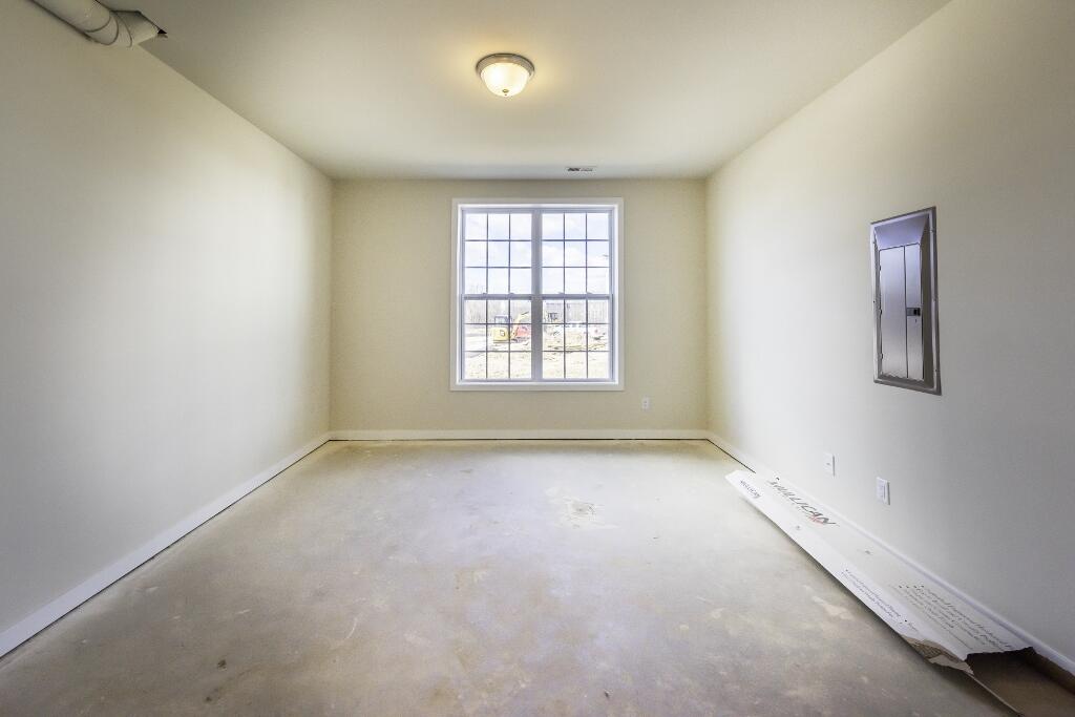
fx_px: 418
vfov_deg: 81.2
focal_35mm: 14
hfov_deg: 104.2
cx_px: 538
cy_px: 358
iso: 640
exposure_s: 1/800
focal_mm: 14
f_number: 5.6
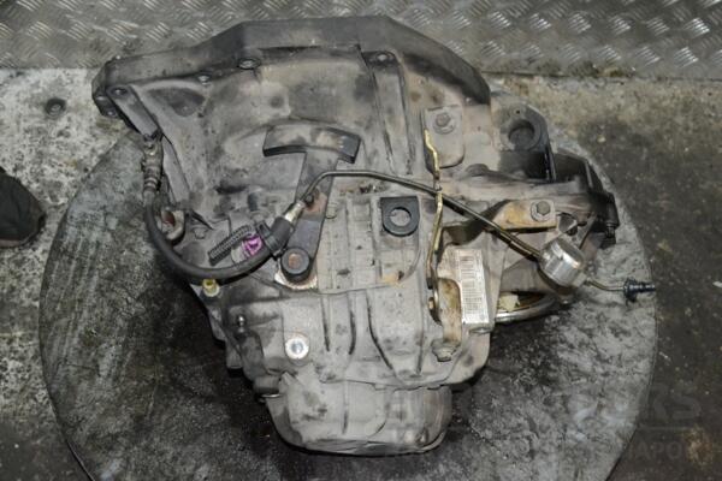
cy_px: 240
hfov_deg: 37.9
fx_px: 1053
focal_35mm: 52
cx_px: 361
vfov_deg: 25.8
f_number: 7.1
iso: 3200
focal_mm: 35
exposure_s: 1/60
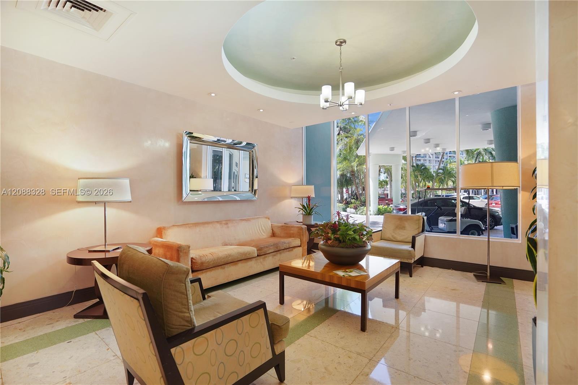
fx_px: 257
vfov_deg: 73.7
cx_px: 289
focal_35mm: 16
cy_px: 192
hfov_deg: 96.7
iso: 640
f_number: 4
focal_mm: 16
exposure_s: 1/125
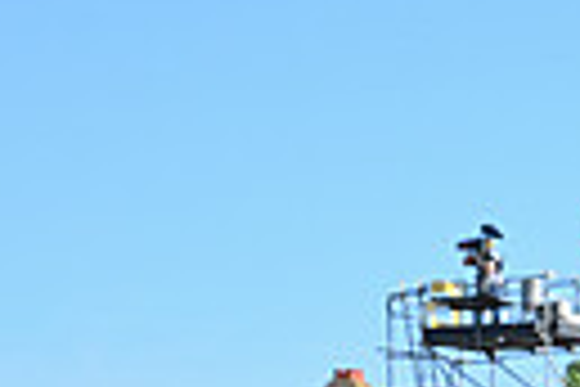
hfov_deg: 9.6
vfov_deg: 6.7
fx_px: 3190
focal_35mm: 198
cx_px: 1232
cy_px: 817
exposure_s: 1/1250
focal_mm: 44
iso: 500
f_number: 6.3
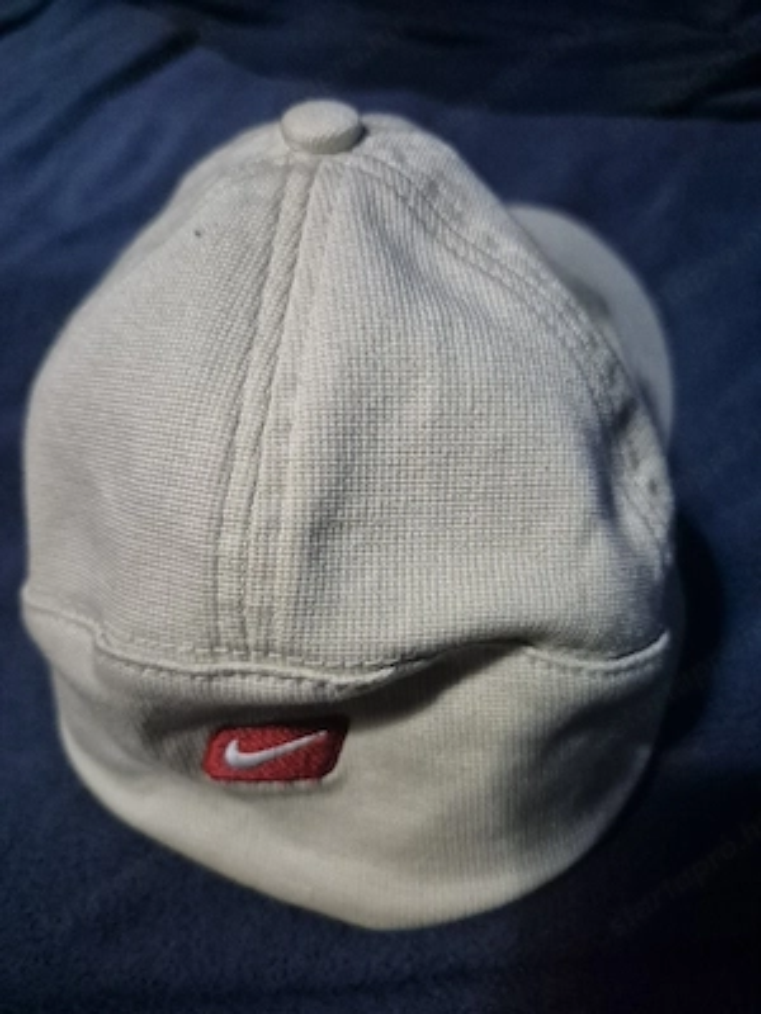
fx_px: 674
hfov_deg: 58.9
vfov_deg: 73.9
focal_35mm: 23
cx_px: 380
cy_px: 507
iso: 2000
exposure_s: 1/100
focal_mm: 5.4
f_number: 1.8
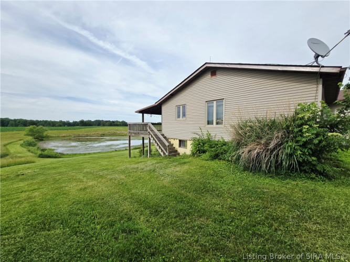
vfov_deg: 89.9
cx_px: 175
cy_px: 131
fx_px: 131
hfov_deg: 106.2
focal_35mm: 13
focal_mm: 2.2
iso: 50
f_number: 2.2
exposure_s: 1/3333
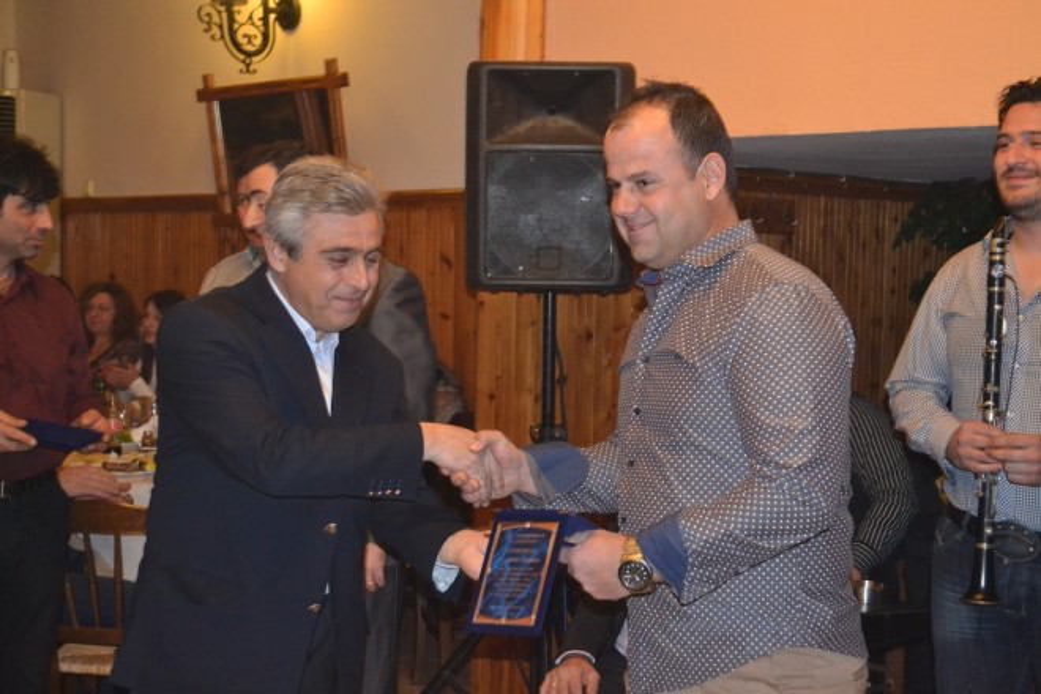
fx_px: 1518
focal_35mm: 52
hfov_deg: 37.9
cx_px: 520
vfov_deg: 25.8
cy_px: 347
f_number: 5
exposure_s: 1/60
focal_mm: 35
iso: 3200
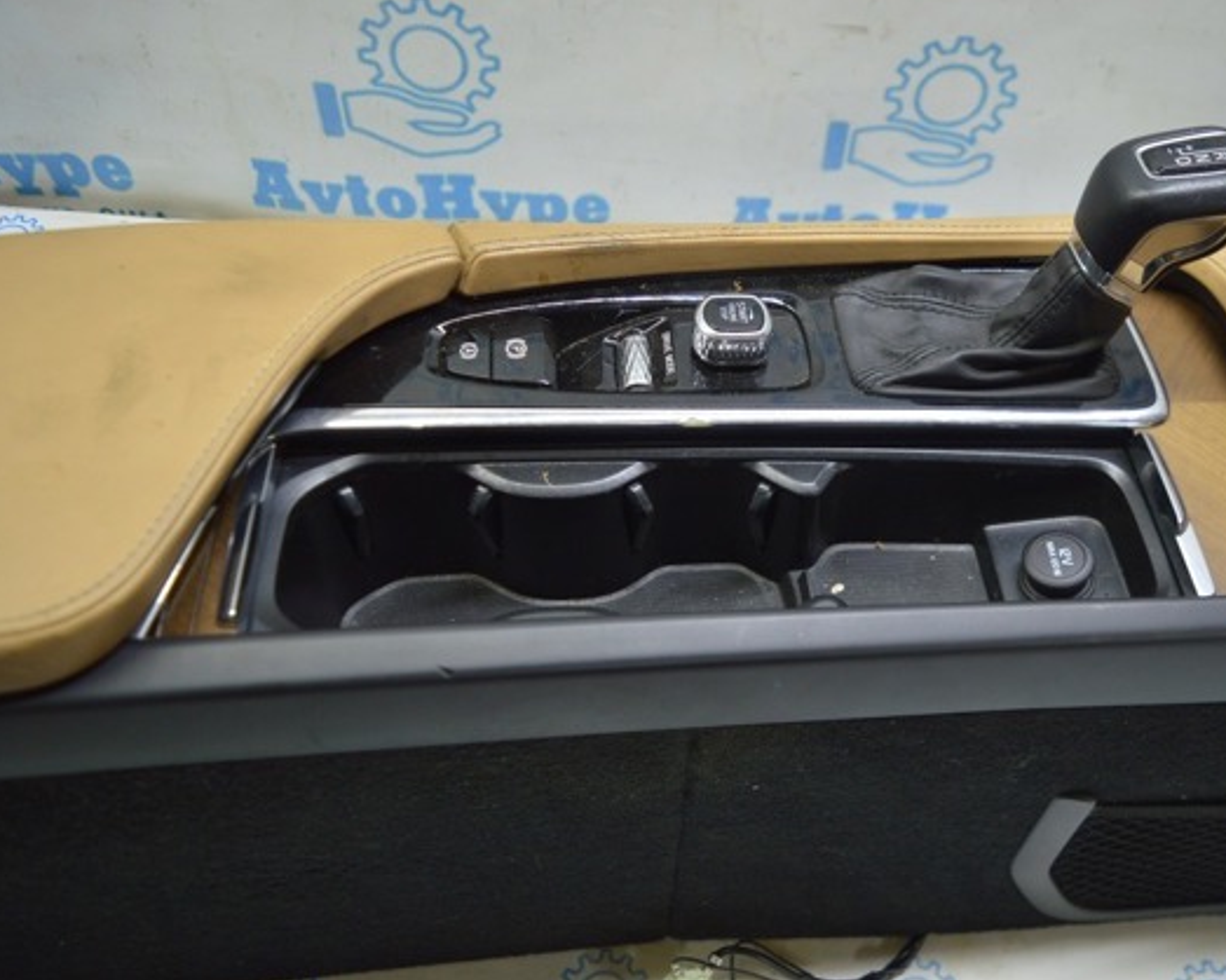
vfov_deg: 47.1
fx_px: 1124
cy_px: 491
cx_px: 736
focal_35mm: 31
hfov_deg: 56.8
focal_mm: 18
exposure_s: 1/40
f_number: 3.5
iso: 400
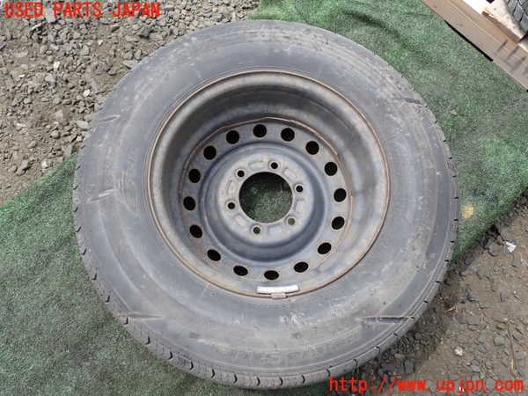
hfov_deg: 60.0
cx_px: 264
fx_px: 458
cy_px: 198
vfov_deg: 46.8
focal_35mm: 30
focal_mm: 5.4
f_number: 3.2
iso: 100
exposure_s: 1/250
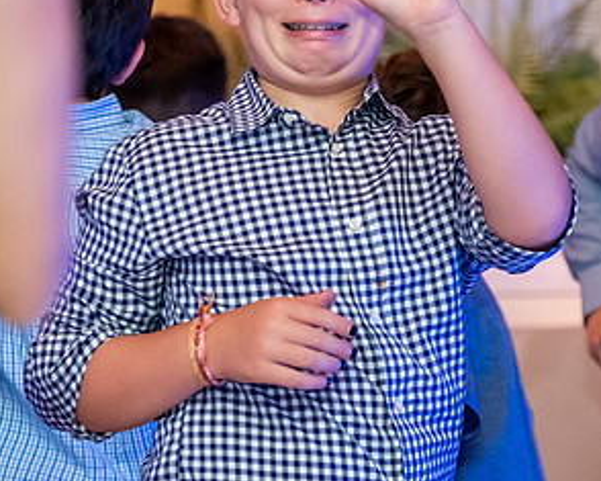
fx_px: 5530
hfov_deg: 6.2
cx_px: 126
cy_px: 60
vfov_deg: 5.0
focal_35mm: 311
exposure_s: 1/60
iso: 1600
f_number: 2.8
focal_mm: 87.1
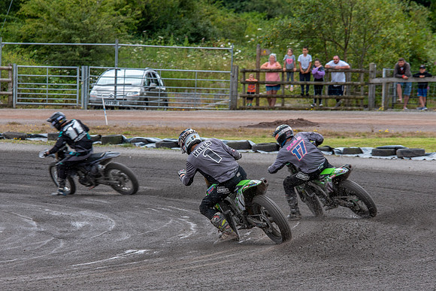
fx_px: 4049
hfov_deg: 6.2
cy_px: 190
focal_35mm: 334
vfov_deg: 4.1
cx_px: 229
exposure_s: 1/250
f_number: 8
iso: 160
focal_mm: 200
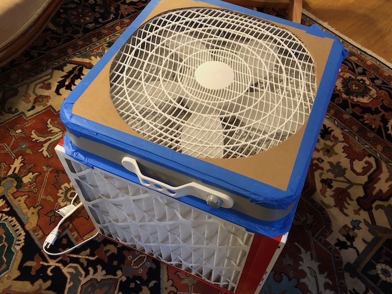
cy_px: 144
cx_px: 217
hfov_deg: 55.2
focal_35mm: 33
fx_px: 374
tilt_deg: -53.7
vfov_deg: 42.9
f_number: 1.8
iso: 80
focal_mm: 3.99
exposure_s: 1/5
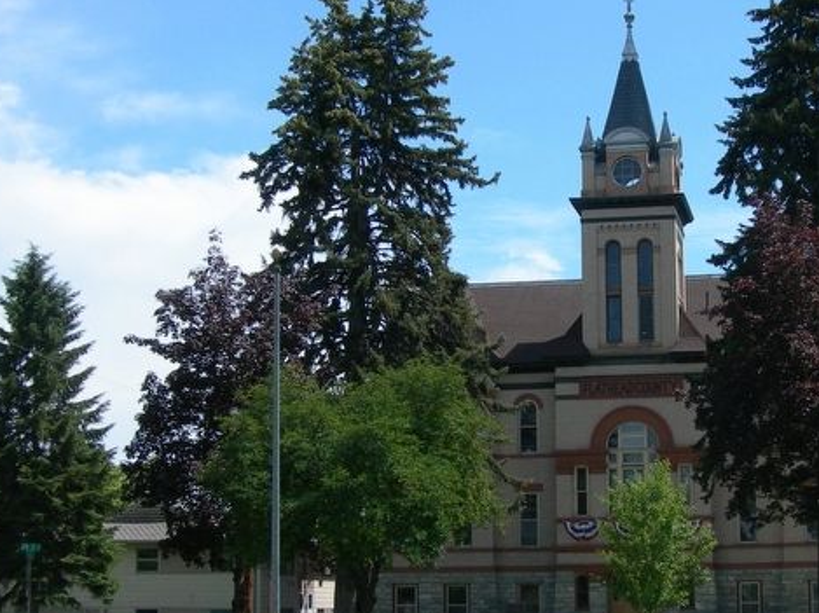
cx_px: 533
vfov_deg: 21.0
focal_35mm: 70
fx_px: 1655
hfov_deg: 27.7
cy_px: 353
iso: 50
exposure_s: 1/395
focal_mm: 8.5
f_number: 4.9
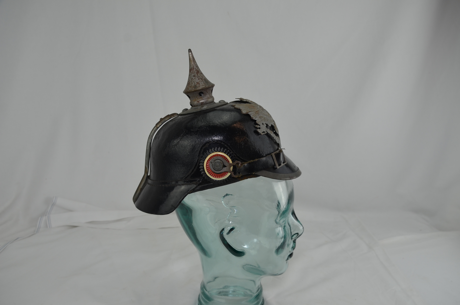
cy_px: 152
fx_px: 383
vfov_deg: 43.4
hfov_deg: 62.0
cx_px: 230
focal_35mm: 30
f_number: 5.6
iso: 200
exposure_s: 1/125
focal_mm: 20
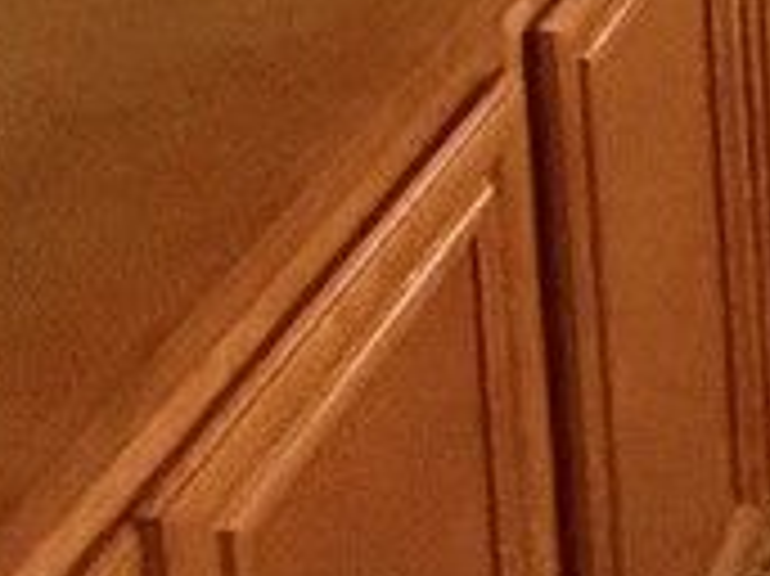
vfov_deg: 13.4
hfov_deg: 17.2
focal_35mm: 84
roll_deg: +0.1
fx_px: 1867
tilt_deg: -4.5
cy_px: -765
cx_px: 1522
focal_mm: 2.22
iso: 500
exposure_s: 1/60
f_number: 2.2
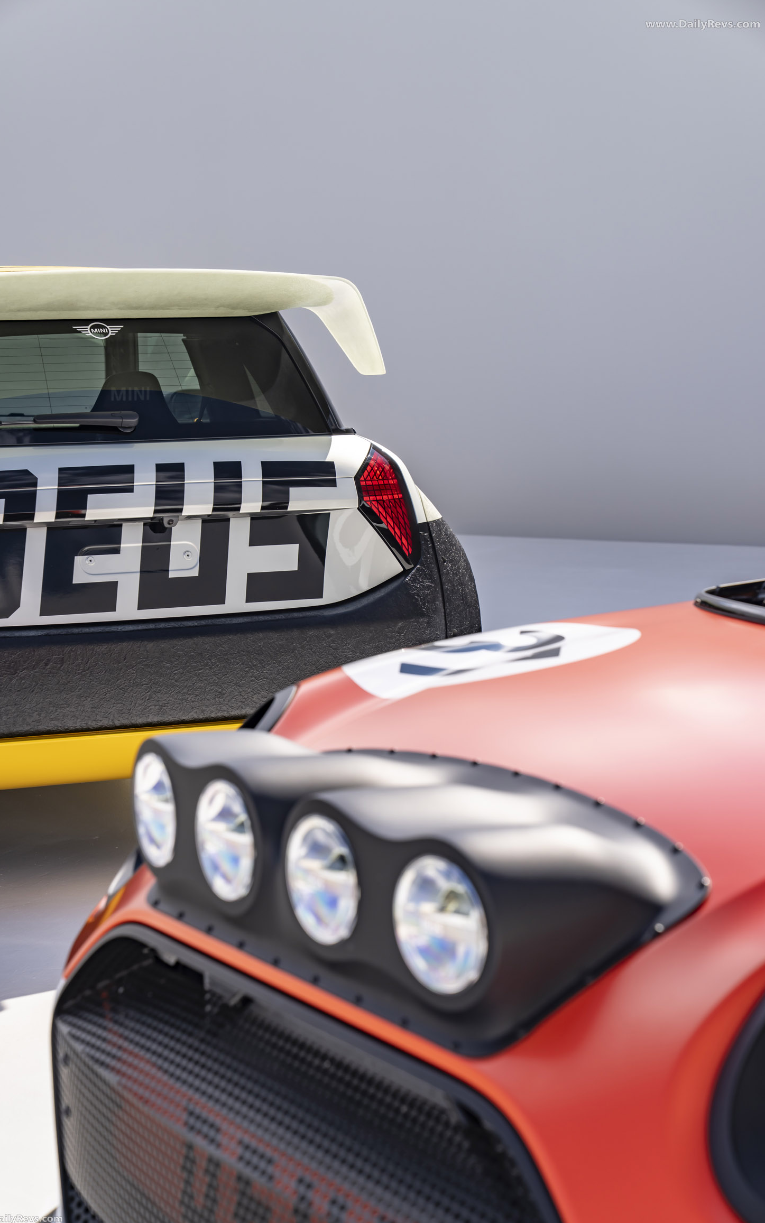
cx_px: 366
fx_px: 2401
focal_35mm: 72
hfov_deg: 18.1
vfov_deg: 28.6
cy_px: 615
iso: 100
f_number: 5
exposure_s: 1/200
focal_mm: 70
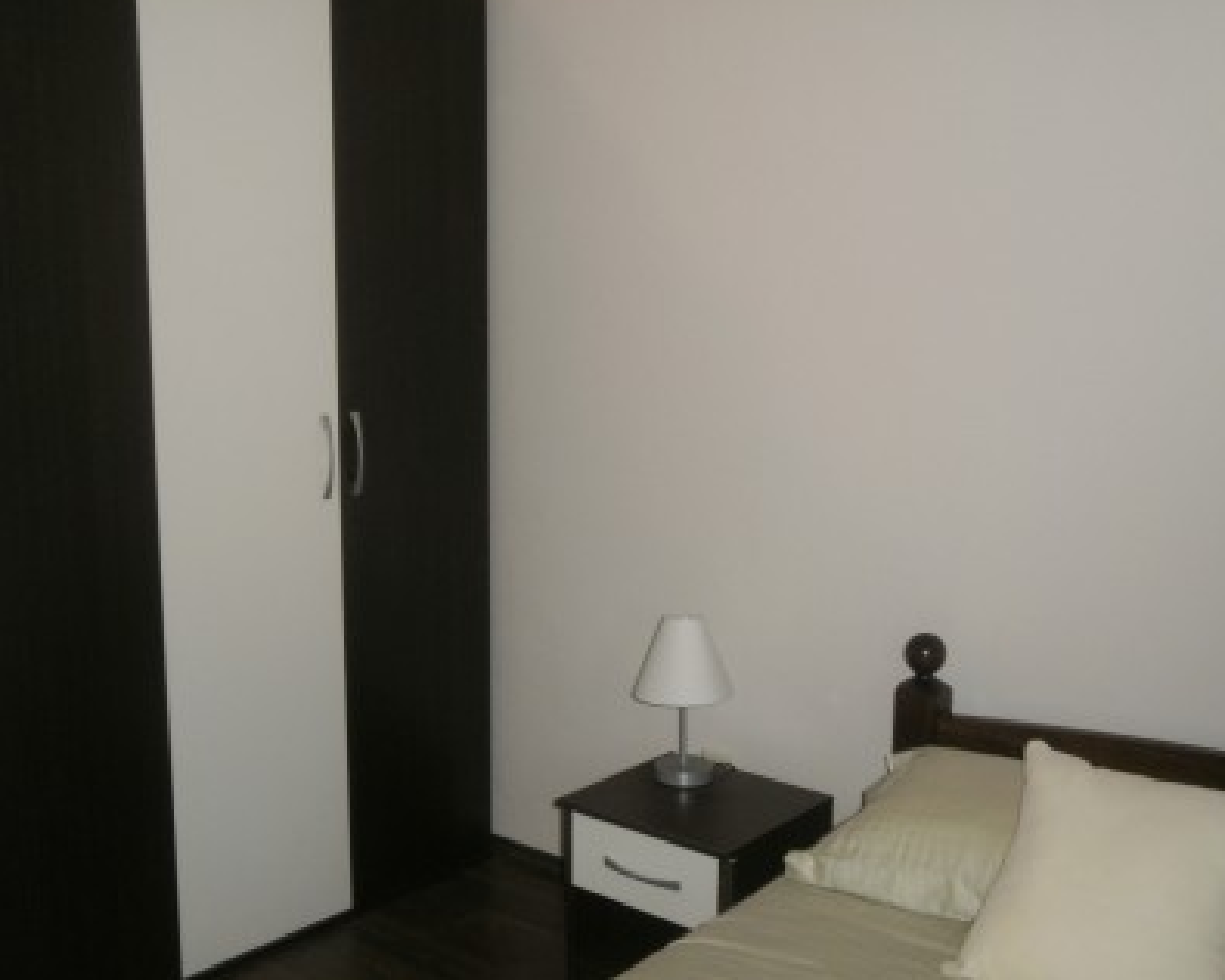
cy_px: 487
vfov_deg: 38.2
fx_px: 1414
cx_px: 581
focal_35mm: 39
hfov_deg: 46.8
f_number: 3.1
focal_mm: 6.51
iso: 125
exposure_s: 1/30
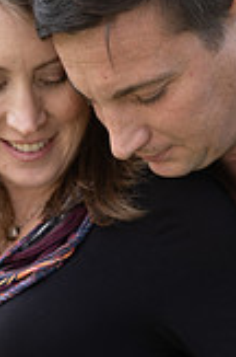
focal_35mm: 119
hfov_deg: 11.4
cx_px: 63
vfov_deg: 16.9
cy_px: 359
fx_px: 1175
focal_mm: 43
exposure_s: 1/125
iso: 125
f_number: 3.2
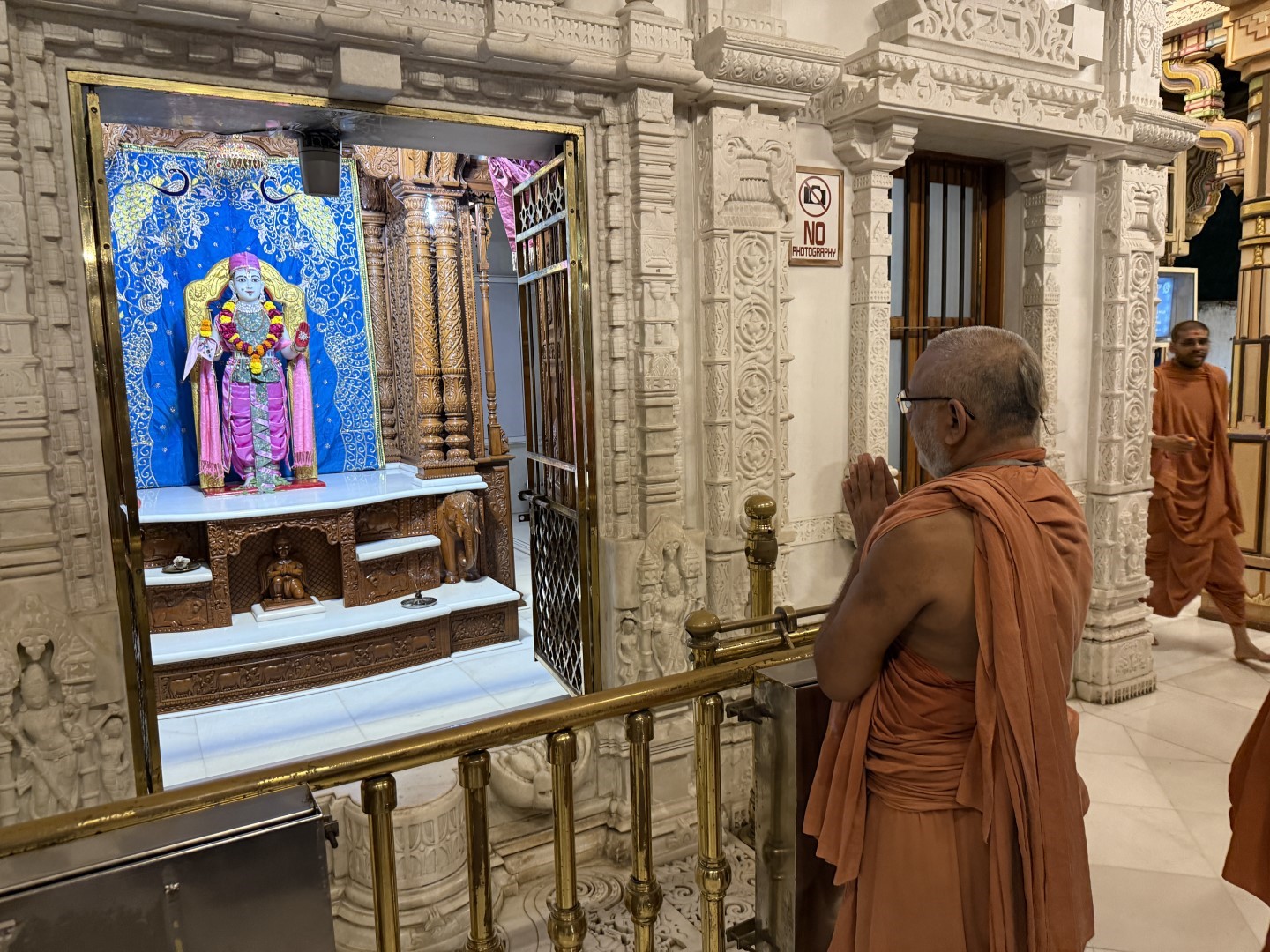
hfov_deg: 71.6
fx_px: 881
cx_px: 635
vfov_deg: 56.8
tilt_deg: -6.5
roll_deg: +1.8
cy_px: 476
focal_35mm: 24
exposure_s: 1/50
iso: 320
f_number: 1.78
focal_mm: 6.76
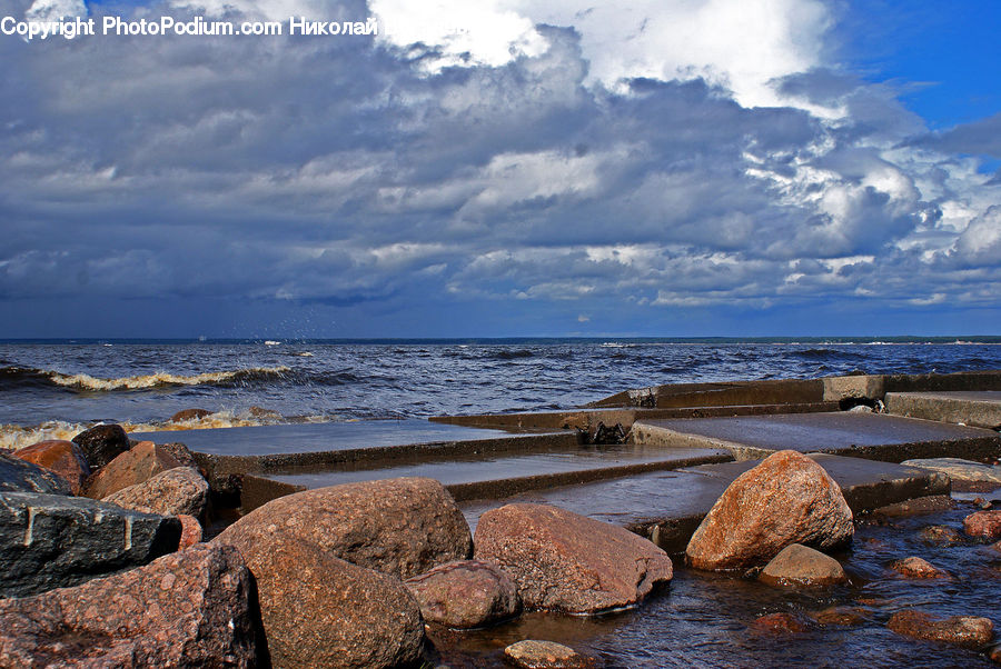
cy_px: 334
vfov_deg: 34.3
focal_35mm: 39
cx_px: 500
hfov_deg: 49.5
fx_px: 1085
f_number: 11
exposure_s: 1/80
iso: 100
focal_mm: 26
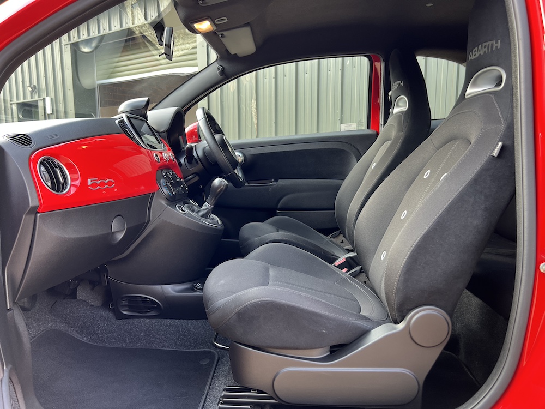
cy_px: 204
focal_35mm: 26
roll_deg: +0.6
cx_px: 272
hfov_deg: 67.3
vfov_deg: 53.1
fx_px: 409
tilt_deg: -7.2
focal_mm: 5.7
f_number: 1.5
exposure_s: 1/121
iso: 80
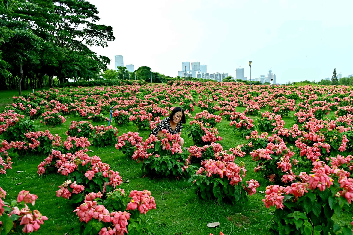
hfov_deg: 63.7
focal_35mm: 29
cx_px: 176
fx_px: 284
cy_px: 118
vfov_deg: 45.0
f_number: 4.5
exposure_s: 1/250
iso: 100
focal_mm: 29
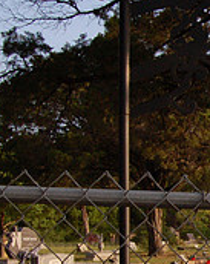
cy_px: 192
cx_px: 351
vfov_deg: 20.1
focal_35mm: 95
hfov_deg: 14.6
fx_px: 740
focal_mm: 20
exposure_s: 1/250
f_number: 13
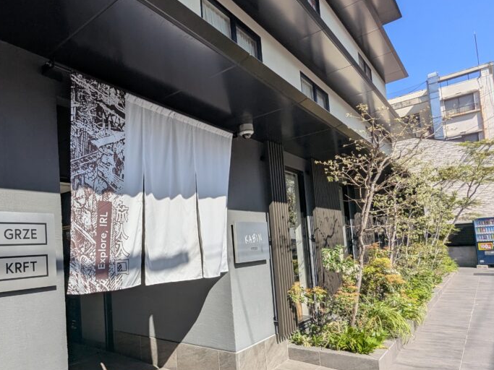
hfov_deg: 68.3
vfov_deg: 56.2
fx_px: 342
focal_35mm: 24
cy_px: 228
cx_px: 142
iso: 48
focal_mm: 2.35
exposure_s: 1/2381
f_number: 2.2
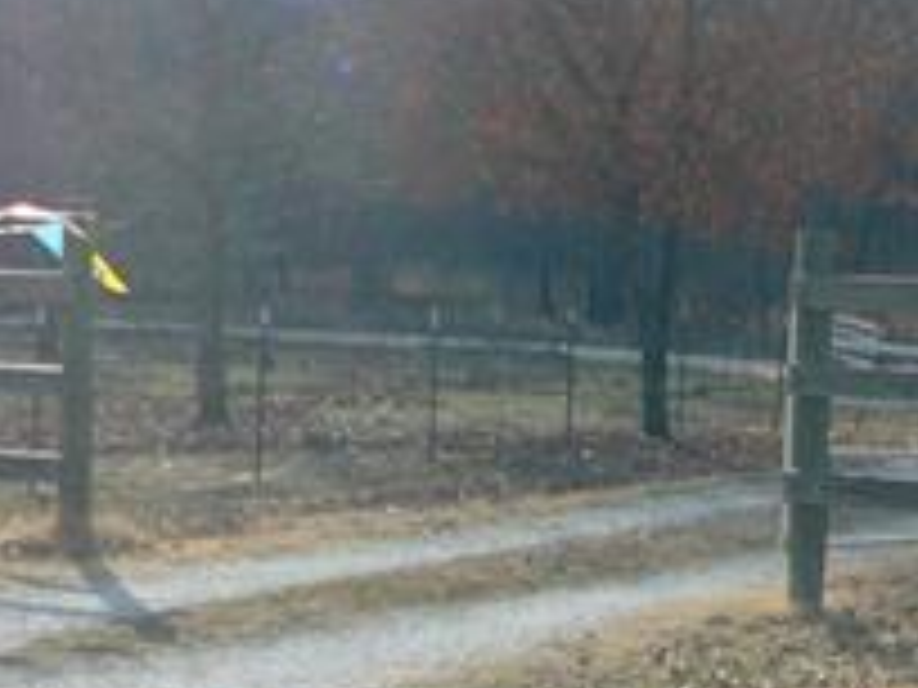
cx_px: 423
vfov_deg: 13.4
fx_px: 2917
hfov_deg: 17.9
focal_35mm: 110
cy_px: 180
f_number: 2.8
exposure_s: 1/800
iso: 80
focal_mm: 5.2
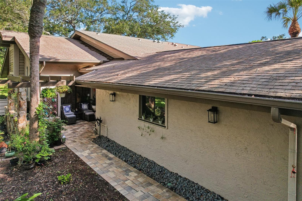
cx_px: 151
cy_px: 100
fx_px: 185
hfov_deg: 78.6
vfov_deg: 57.2
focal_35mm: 22
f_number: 2.8
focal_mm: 8.4
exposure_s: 1/80
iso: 100
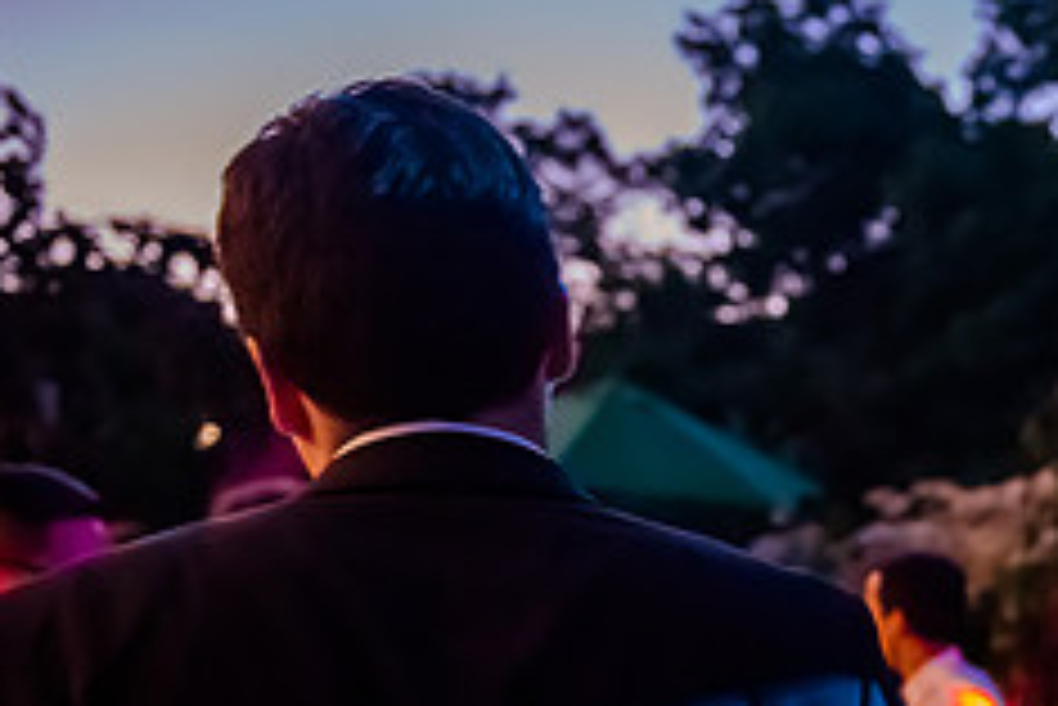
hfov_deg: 22.5
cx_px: 1229
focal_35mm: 84
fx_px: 2470
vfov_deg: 16.1
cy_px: 600
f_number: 2.8
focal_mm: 34
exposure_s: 1/80
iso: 8000
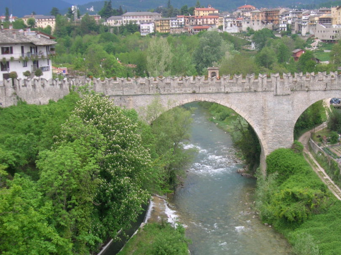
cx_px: 209
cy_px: 141
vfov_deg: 25.2
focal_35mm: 58
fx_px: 571
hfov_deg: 33.1
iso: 56
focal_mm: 7.7
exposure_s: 1/30
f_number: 3.2
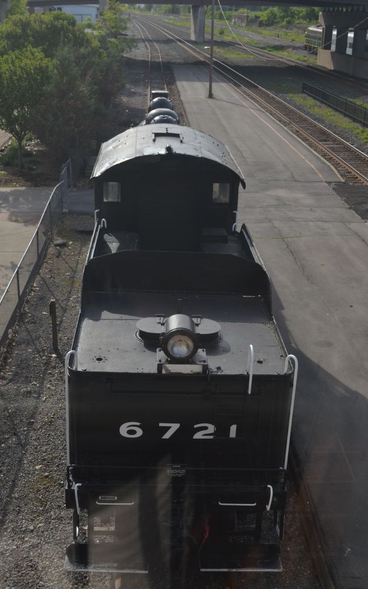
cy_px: 294
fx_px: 714
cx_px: 180
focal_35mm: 45
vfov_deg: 44.8
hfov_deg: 28.9
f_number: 6.3
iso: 400
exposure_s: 1/800
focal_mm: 29
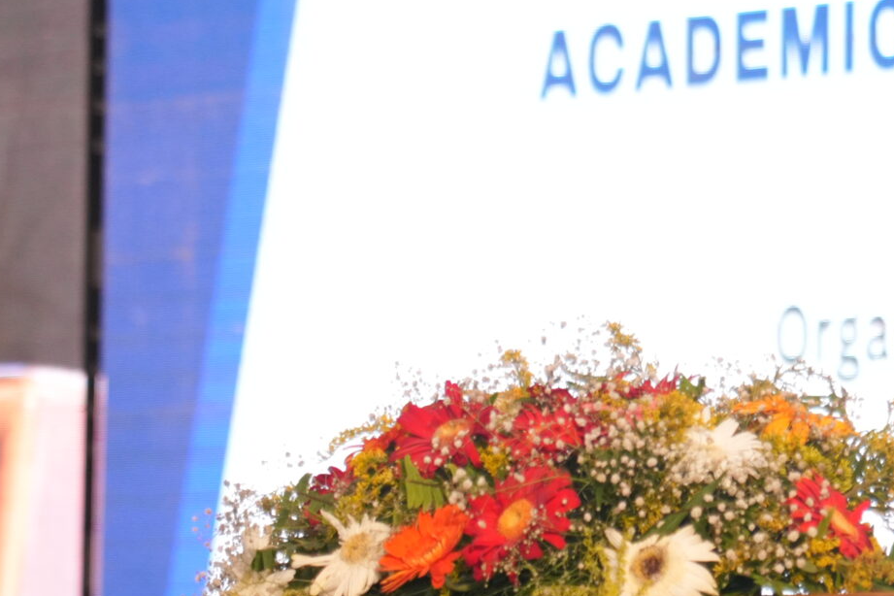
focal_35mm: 292
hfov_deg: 7.0
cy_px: 311
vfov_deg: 4.7
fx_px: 7251
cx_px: 971
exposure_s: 1/125
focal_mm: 105
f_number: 4
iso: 2500
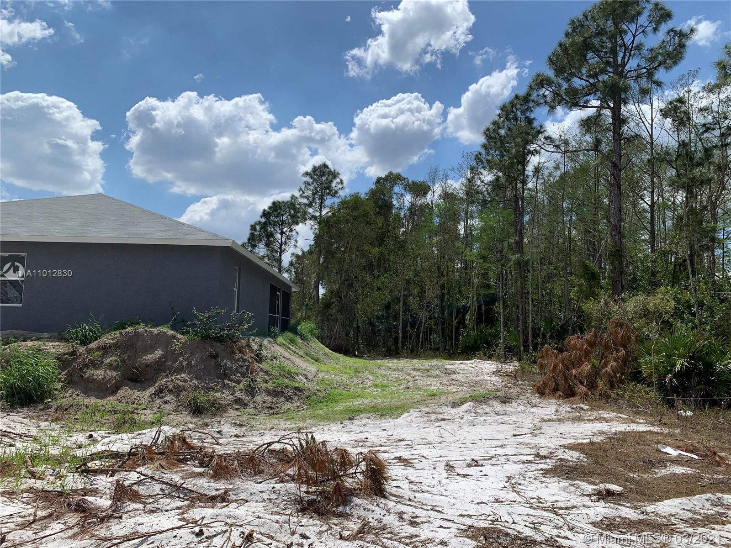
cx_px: 366
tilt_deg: +6.1
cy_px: 274
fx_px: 549
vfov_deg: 53.1
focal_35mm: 26
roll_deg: -1.4
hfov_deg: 67.3
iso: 25
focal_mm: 4.25
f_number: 1.8
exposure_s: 1/4673
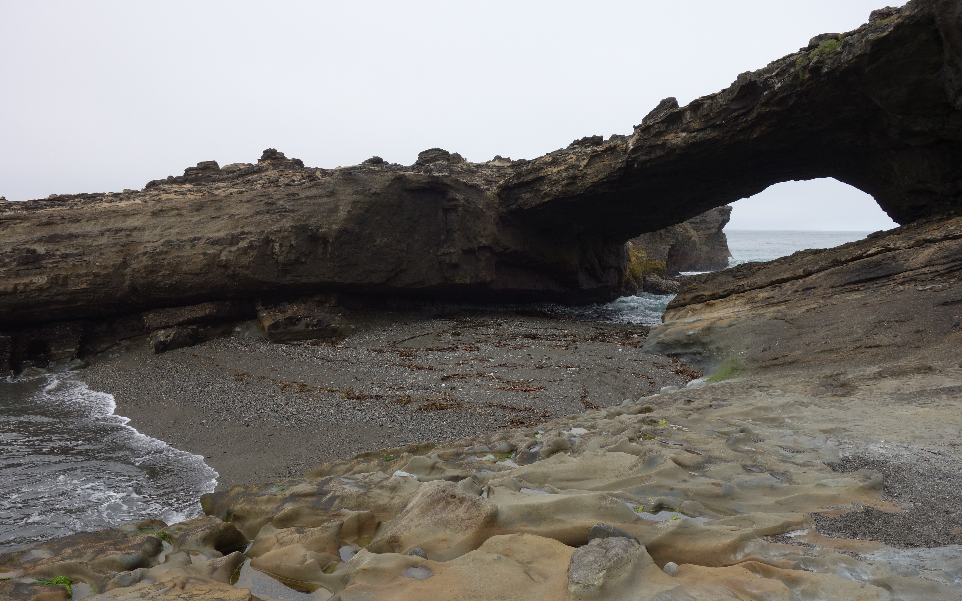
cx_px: 476
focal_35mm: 29
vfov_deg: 43.1
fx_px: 760
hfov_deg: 64.6
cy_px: 296
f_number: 5.6
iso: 125
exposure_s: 1/160
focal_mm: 10.4
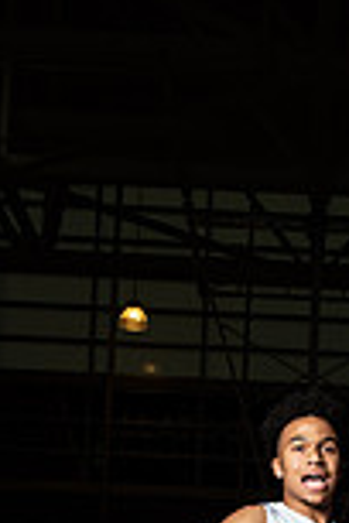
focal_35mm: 100
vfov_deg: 18.7
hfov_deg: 13.5
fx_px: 1454
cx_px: 339
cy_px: 708
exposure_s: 1/200
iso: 320
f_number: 14
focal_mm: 34
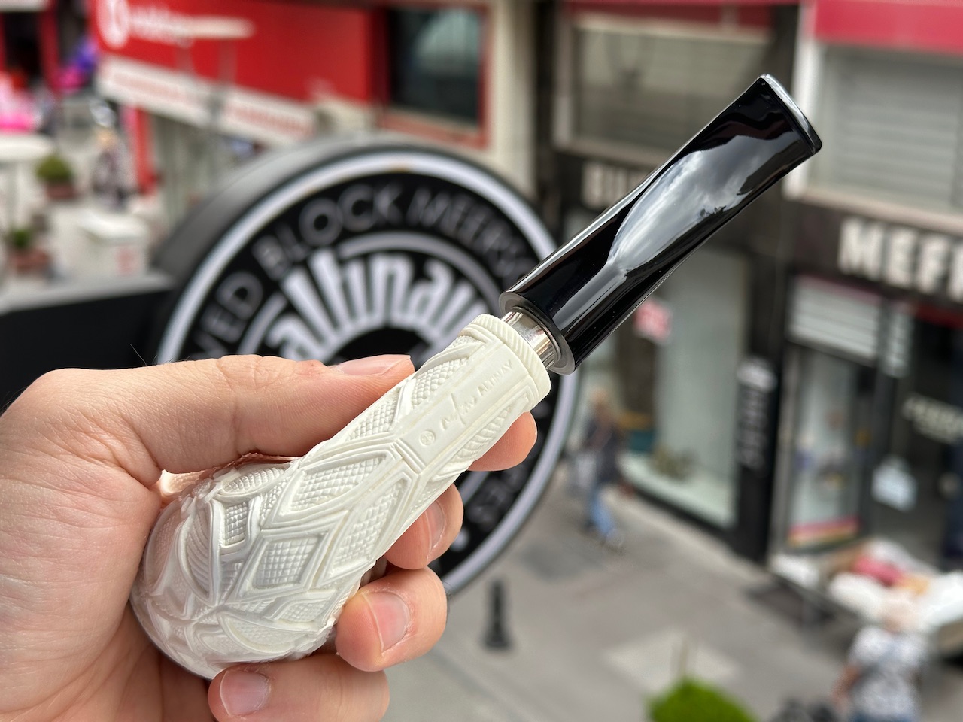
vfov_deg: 30.3
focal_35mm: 48
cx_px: 482
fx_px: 1335
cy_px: 361
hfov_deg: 39.7
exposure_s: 1/836
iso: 64
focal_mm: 6.86
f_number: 1.78
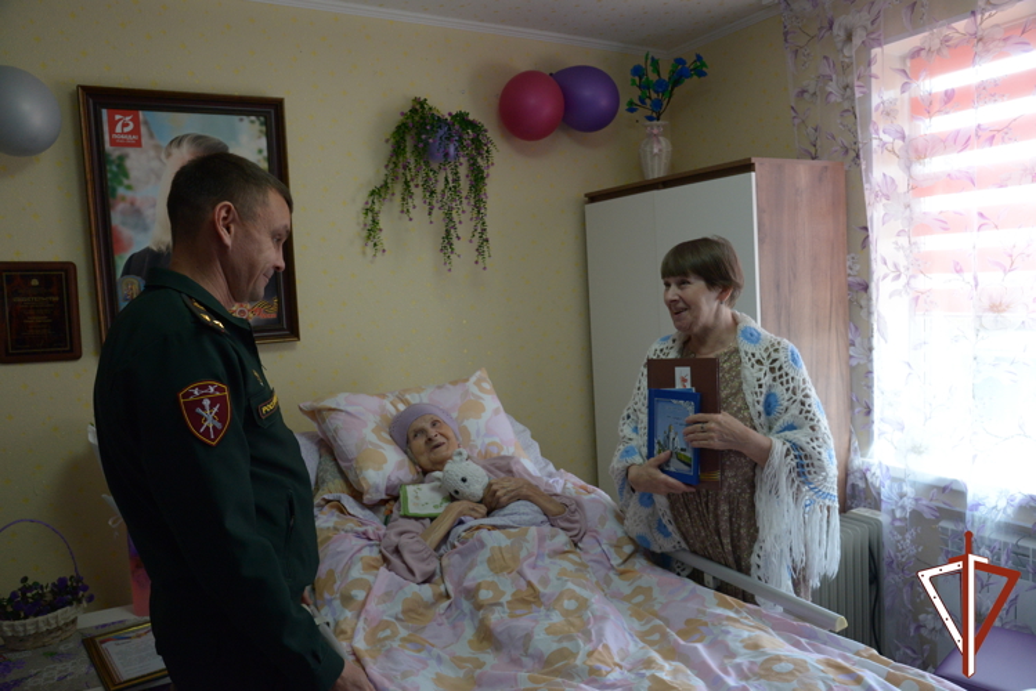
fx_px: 691
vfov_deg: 53.2
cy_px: 346
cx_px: 518
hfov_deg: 73.7
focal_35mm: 24
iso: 2200
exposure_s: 1/250
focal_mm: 24
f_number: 6.3
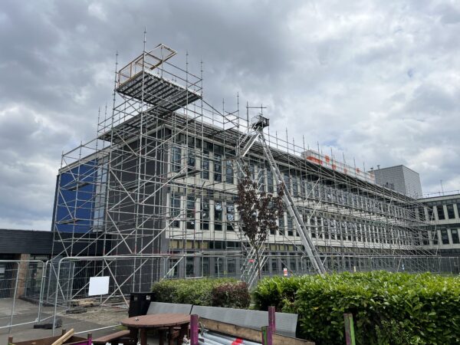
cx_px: 230
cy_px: 172
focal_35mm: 26
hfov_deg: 67.3
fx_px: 346
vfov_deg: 53.1
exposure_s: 1/8000
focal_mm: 5.7
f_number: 1.5
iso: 50
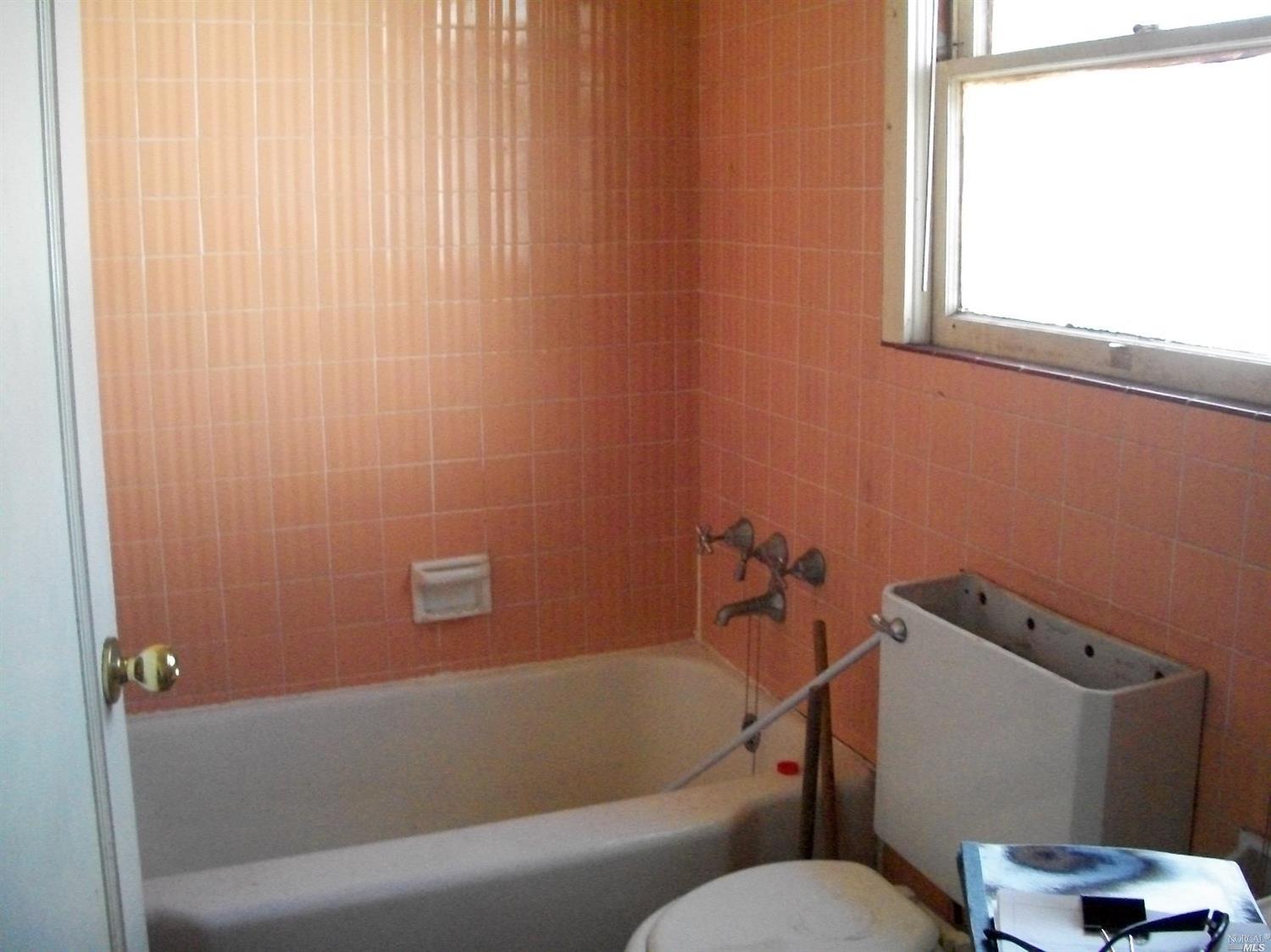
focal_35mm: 35
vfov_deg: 40.7
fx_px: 1285
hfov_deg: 52.6
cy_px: 476
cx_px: 636
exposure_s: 1/100
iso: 800
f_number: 3.1
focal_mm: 6.3
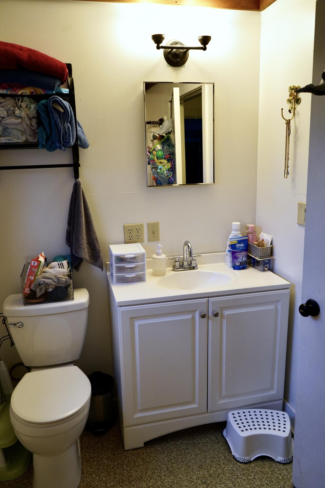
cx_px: 162
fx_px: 379
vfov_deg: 65.5
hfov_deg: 46.4
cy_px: 244
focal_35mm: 28
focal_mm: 28
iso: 2000
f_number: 3.5
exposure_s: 1/160
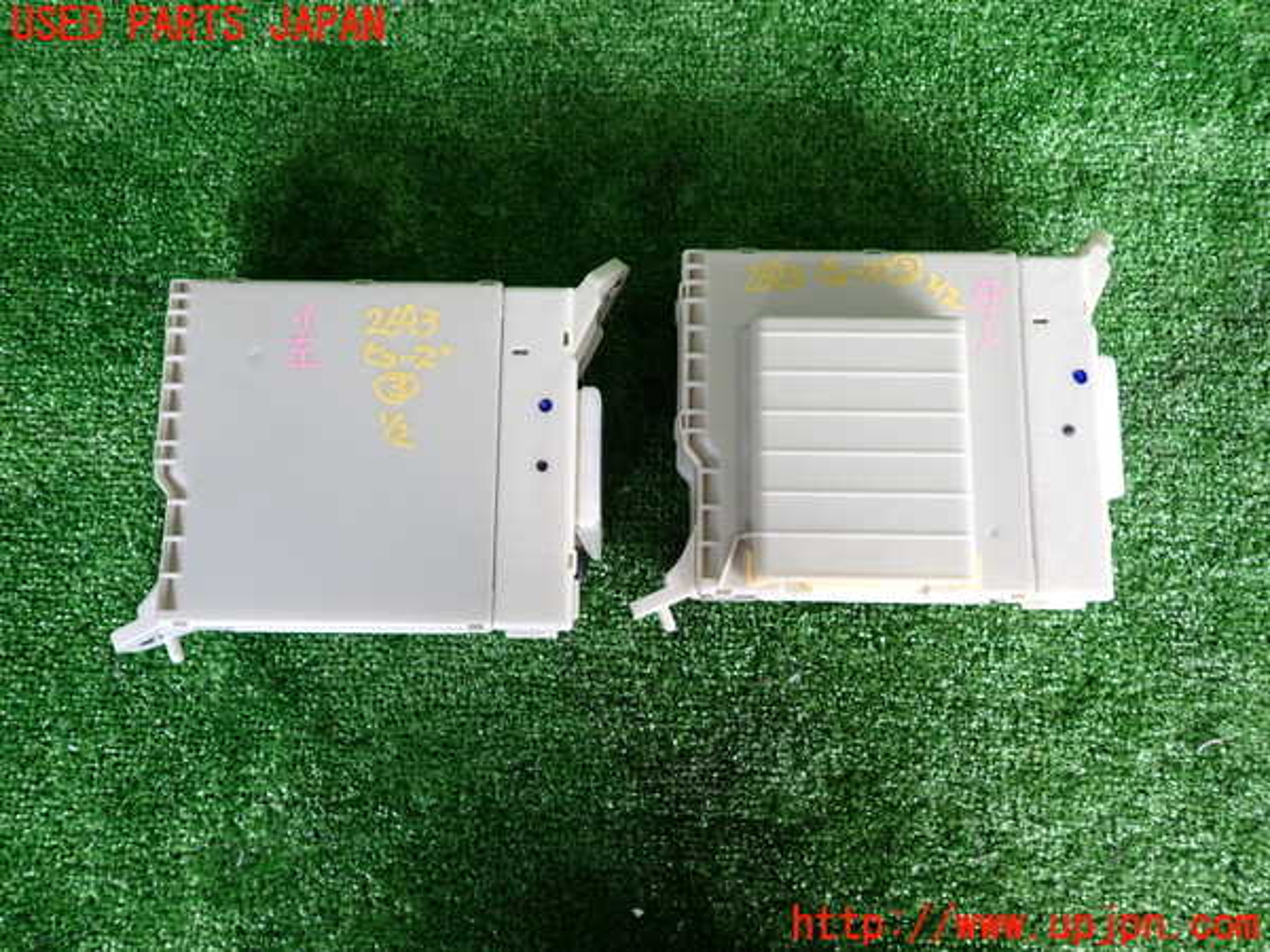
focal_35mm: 25
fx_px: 917
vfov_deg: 54.9
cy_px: 476
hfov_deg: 69.4
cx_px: 635
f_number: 2
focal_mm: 4.5
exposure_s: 1/100
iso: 200
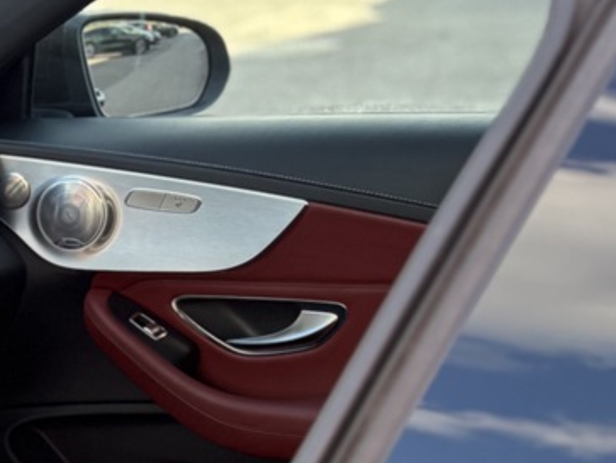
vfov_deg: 13.8
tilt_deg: -22.4
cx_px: -572
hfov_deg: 15.6
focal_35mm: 103
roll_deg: +5.1
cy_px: 611
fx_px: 1835
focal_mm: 5.96
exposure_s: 1/233
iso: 80
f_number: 1.6
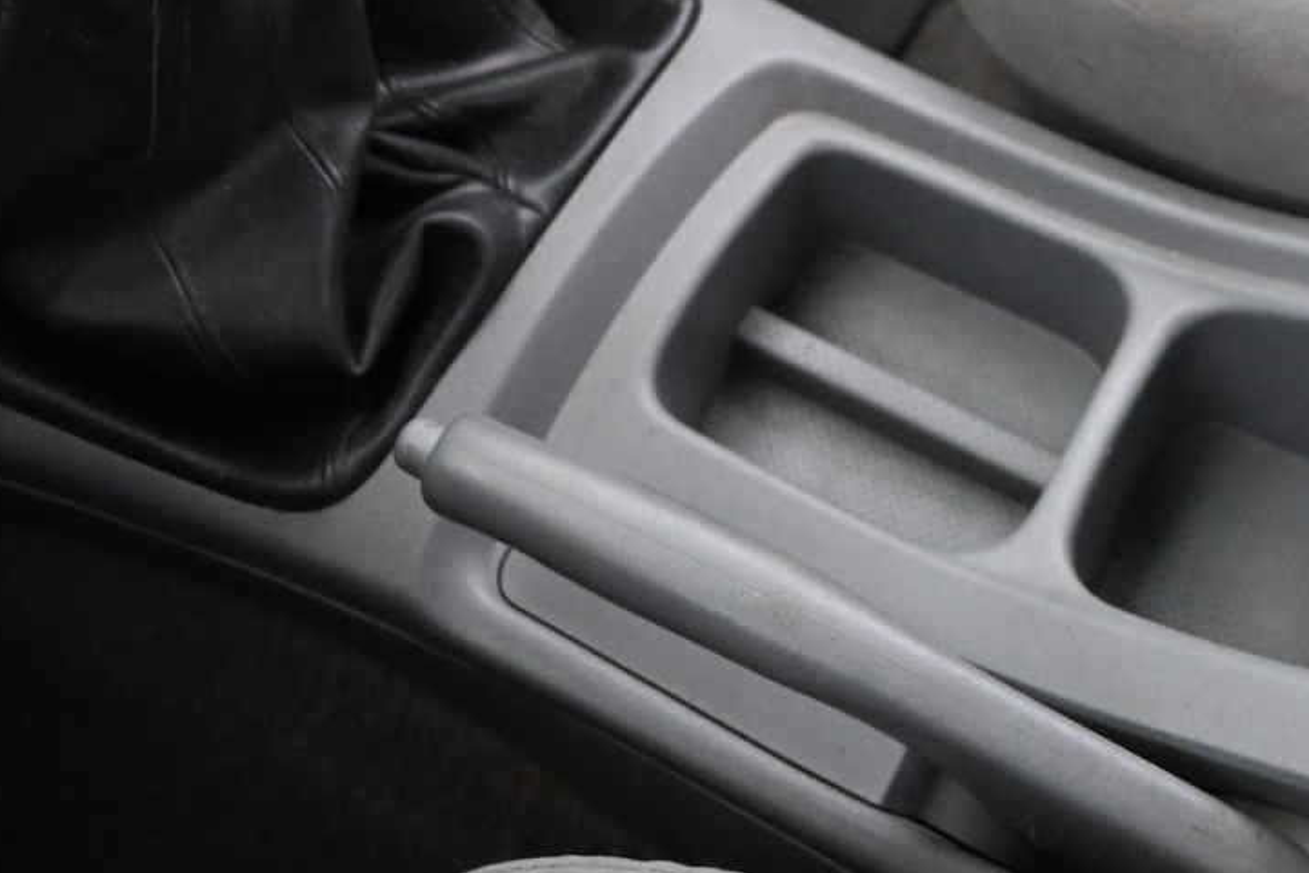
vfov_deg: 23.6
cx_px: 907
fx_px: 1963
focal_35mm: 54
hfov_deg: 36.4
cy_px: -80
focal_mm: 16
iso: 4500
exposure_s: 1/25
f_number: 3.5
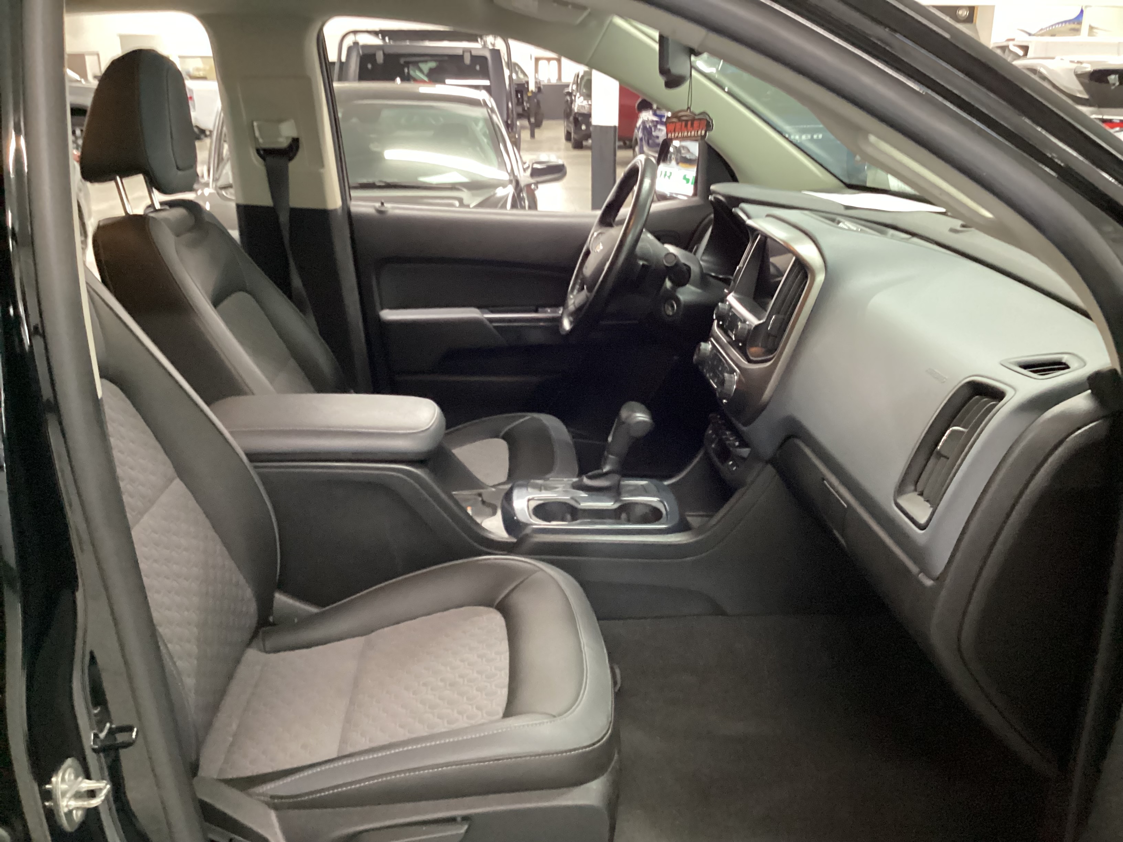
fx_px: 1006
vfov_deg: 45.4
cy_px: 421
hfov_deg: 58.4
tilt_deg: -19.6
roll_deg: +0.1
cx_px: 562
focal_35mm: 31
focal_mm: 3.3
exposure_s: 1/25
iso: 640
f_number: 2.4
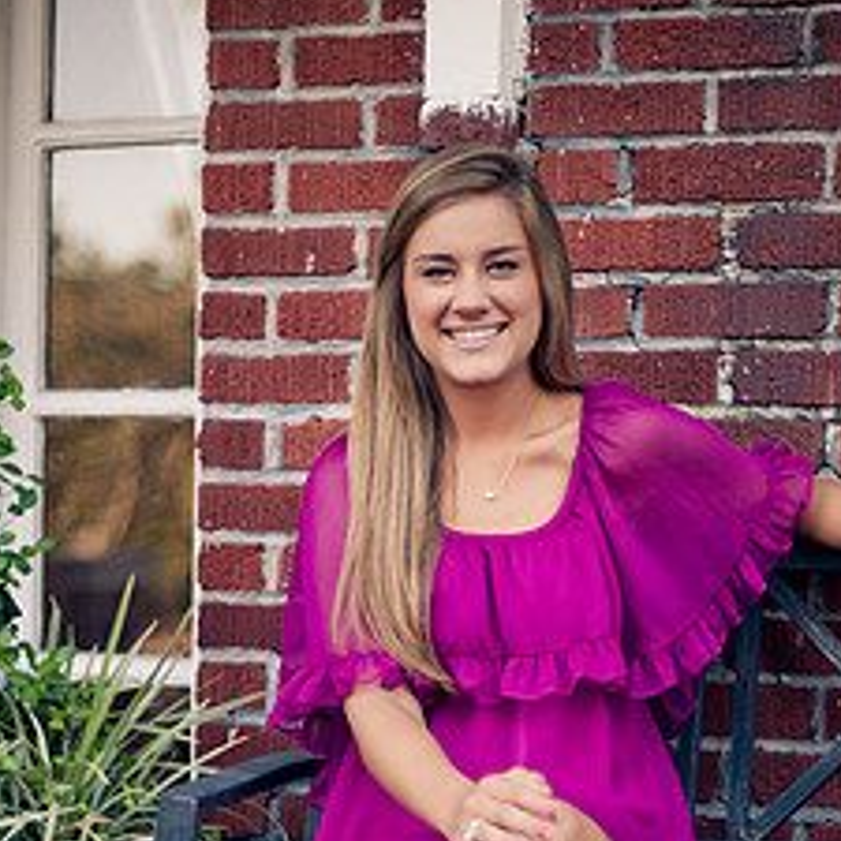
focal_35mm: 85
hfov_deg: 20.4
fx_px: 2336
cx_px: 484
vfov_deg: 19.9
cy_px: 819
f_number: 1.4
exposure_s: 1/500
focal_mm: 50
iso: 250
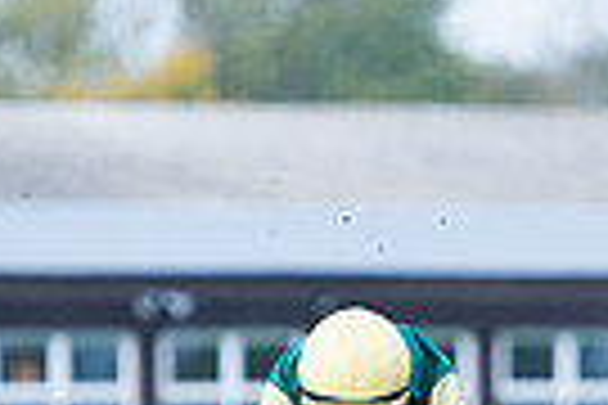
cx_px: 877
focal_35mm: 984
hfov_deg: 2.1
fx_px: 16617
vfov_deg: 1.4
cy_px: 781
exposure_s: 1/1000
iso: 500
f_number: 4
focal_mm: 210
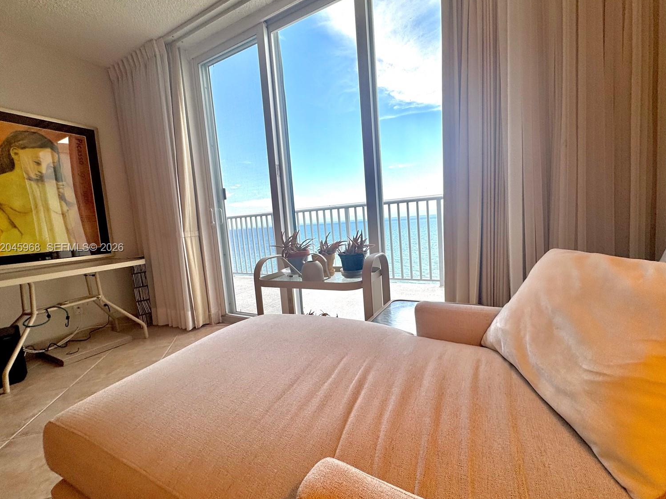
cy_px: 248
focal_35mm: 15
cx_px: 342
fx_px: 289
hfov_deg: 98.1
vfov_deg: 81.8
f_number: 2.2
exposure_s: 1/133
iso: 40
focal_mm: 2.22
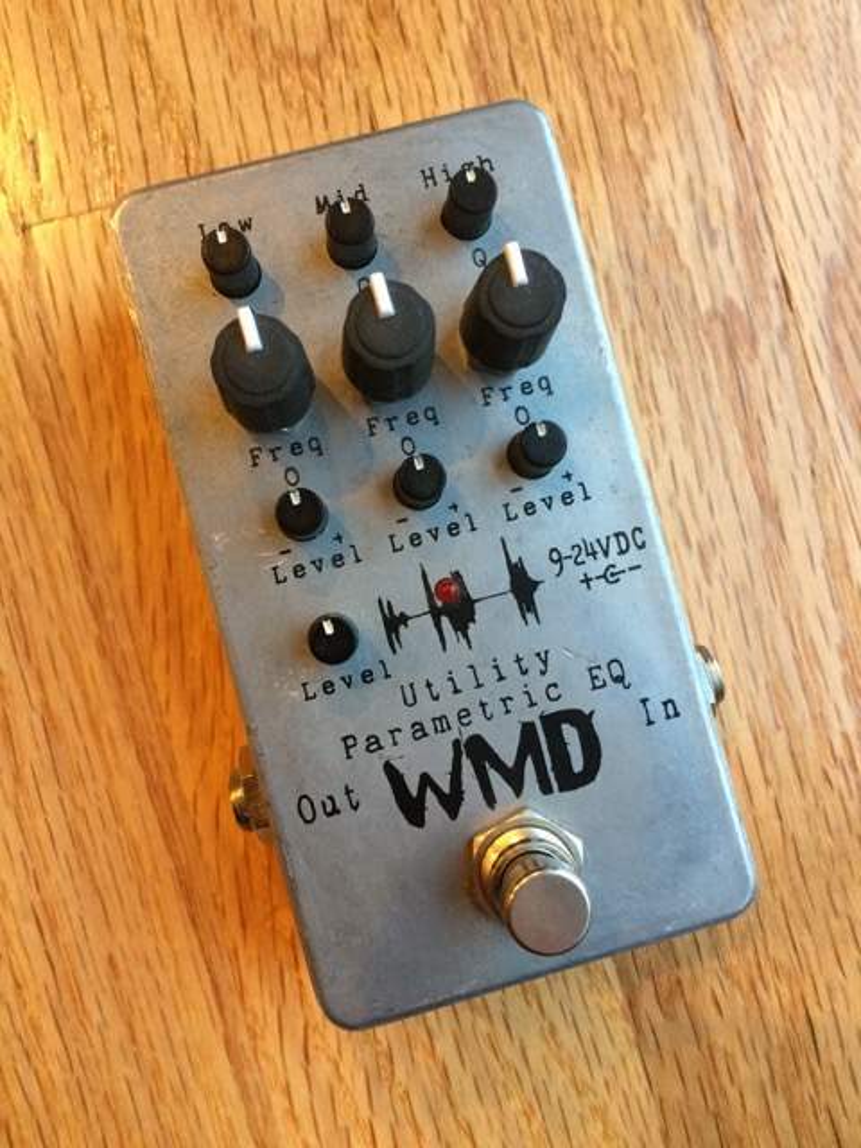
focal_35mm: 29
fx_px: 962
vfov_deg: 61.7
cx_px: 430
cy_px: 574
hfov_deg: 48.2
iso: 160
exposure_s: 1/30
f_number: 2.2
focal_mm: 4.15
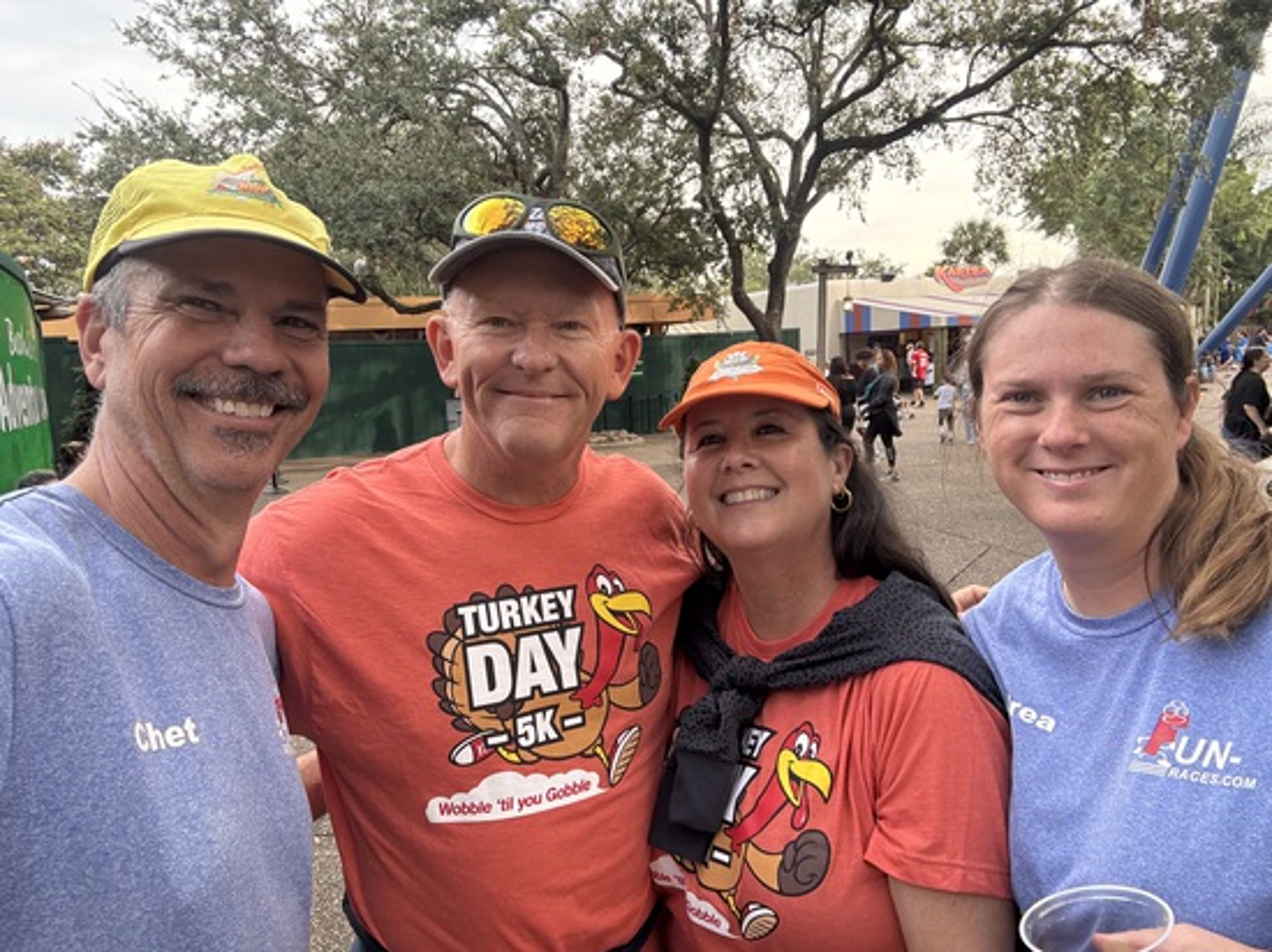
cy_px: 476
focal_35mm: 23
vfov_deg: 58.8
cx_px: 636
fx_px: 845
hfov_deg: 73.9
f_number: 1.9
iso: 50
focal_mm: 2.69
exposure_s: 1/121
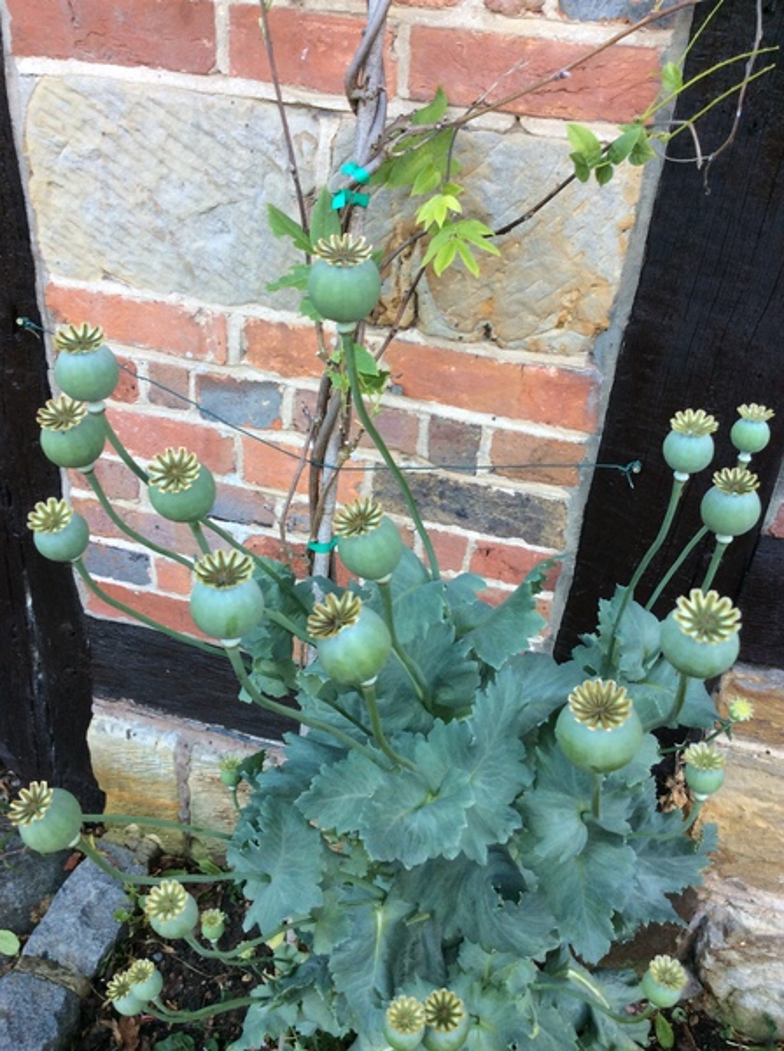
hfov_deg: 44.0
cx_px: 392
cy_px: 526
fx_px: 969
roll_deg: -2.9
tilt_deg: -35.4
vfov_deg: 56.9
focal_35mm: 32
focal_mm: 3.3
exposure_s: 1/33
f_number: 2.4
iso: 32
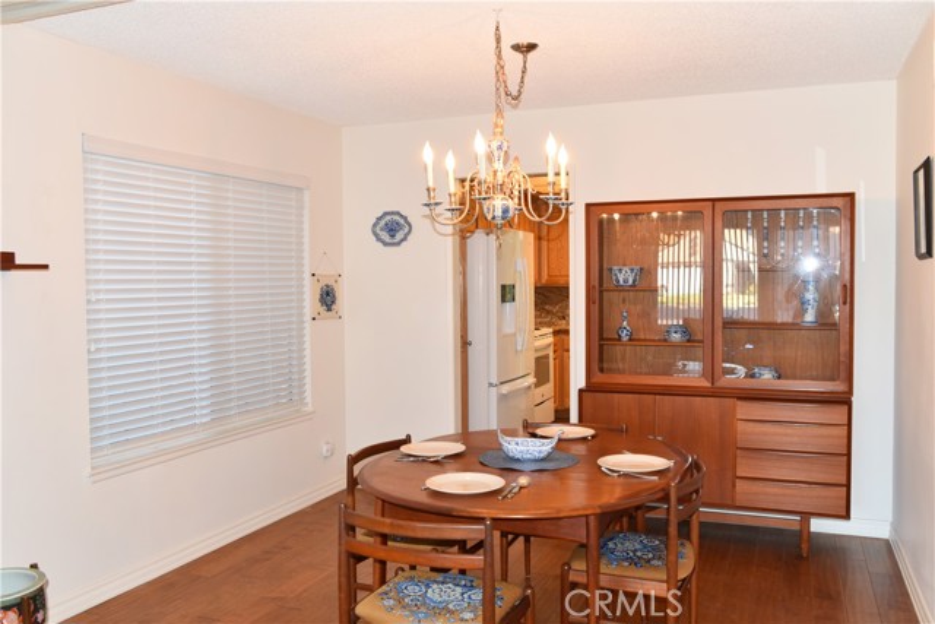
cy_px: 312
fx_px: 831
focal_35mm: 32
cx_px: 468
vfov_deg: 41.1
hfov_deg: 58.7
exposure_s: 1/80
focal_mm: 32
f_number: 5
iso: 800
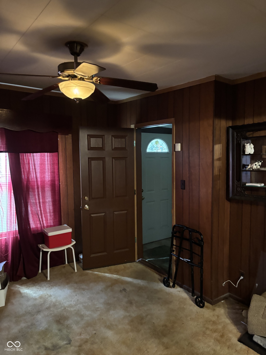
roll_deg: -0.5
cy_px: 178
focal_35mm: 26
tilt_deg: -4.0
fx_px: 266
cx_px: 133
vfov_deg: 67.3
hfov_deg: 53.1
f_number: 1.6
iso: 1000
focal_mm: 5.96
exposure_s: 1/30
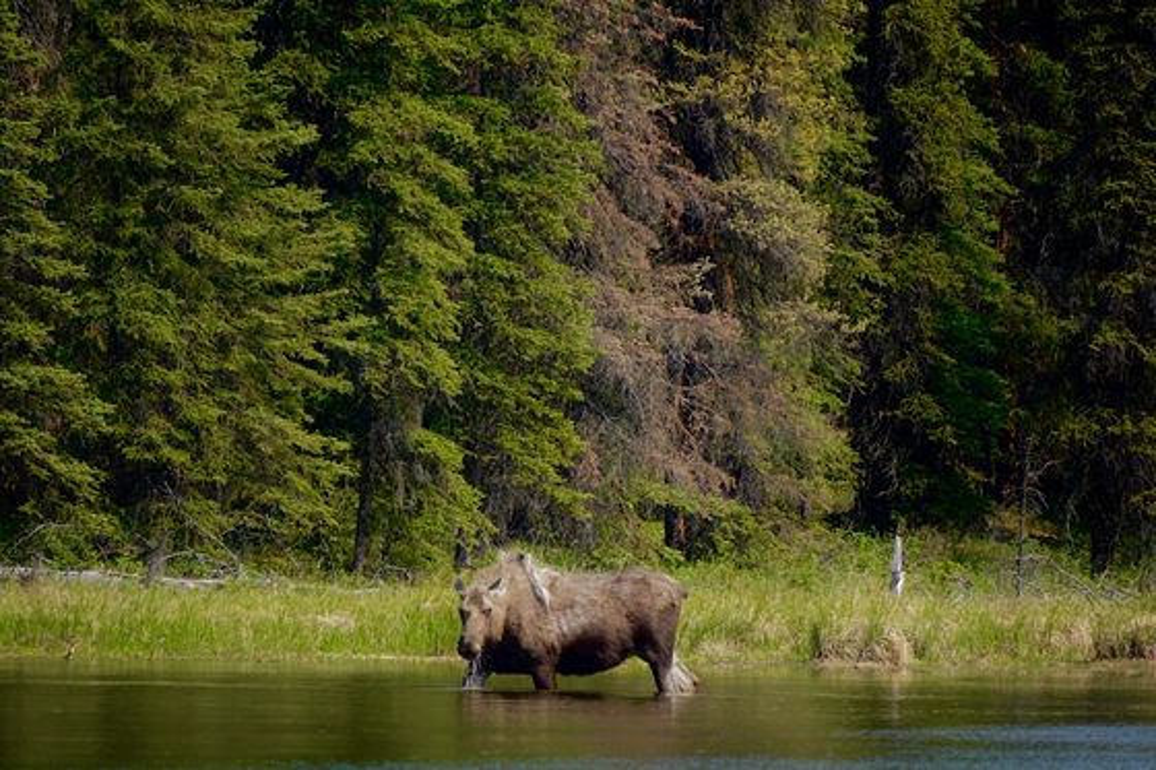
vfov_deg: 3.1
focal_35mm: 450
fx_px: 14445
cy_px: 385
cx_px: 578
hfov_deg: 4.6
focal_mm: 300
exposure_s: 1/500
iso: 320
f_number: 6.3
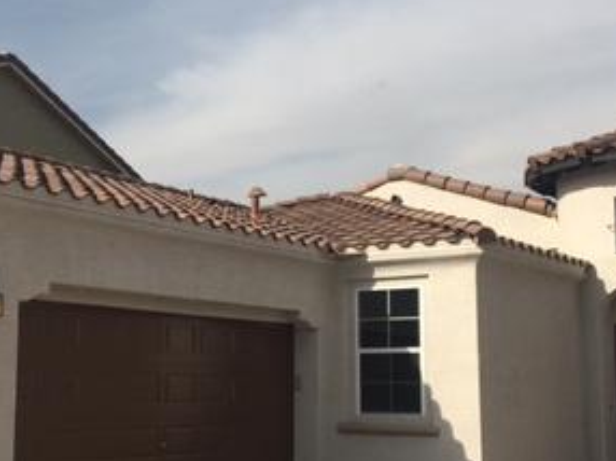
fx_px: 1156
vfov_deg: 22.6
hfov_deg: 29.7
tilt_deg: +7.9
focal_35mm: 65
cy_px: 233
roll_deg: -1.0
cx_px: 235
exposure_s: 1/2959
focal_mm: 4.15
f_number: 2.2
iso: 25
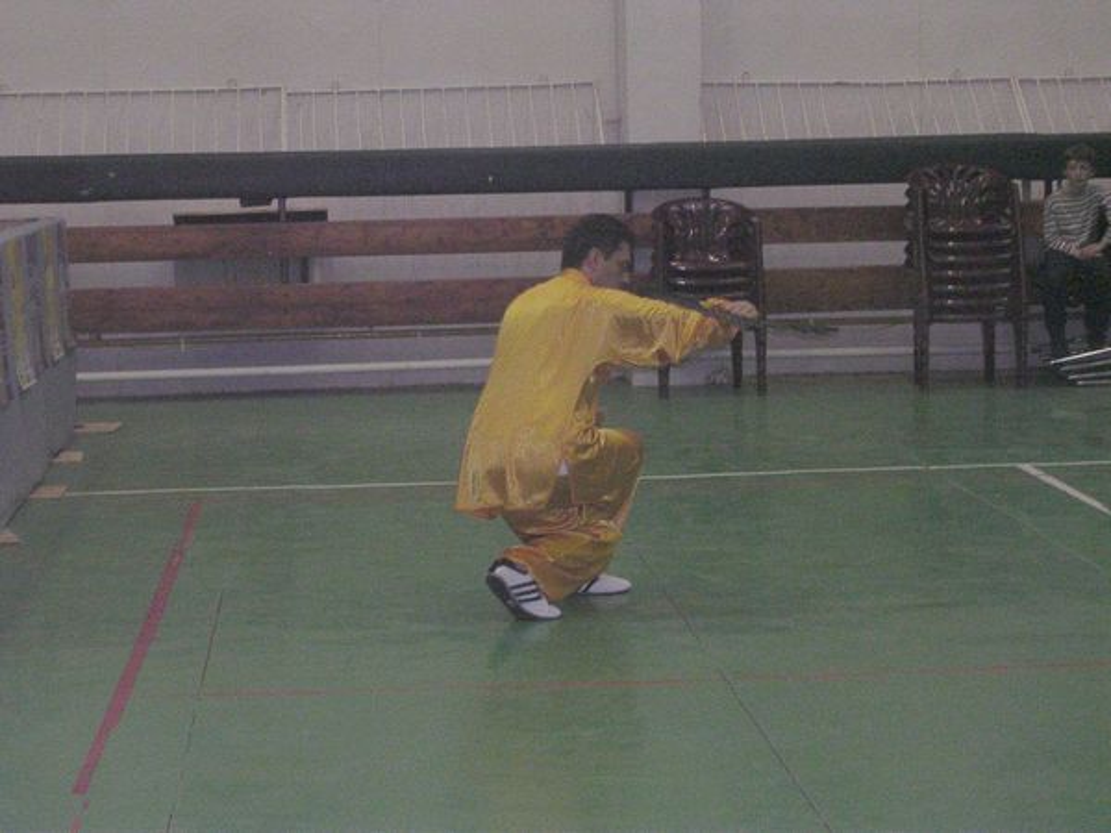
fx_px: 3209
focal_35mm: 100
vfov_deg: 14.8
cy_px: 416
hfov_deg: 19.6
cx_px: 556
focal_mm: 15.2
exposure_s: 1/60.1
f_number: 4.5
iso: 400
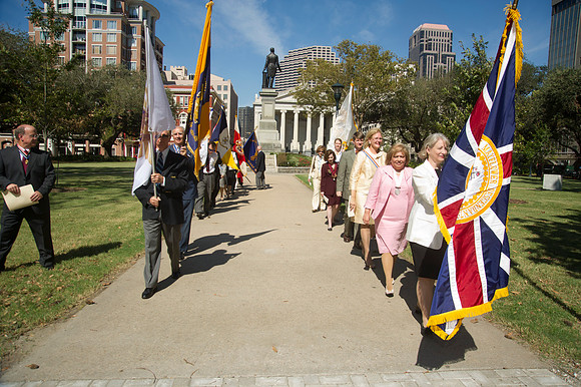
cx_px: 290
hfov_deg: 73.8
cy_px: 194
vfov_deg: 53.1
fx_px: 387
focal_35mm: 24
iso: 200
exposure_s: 1/320
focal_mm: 24
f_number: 8
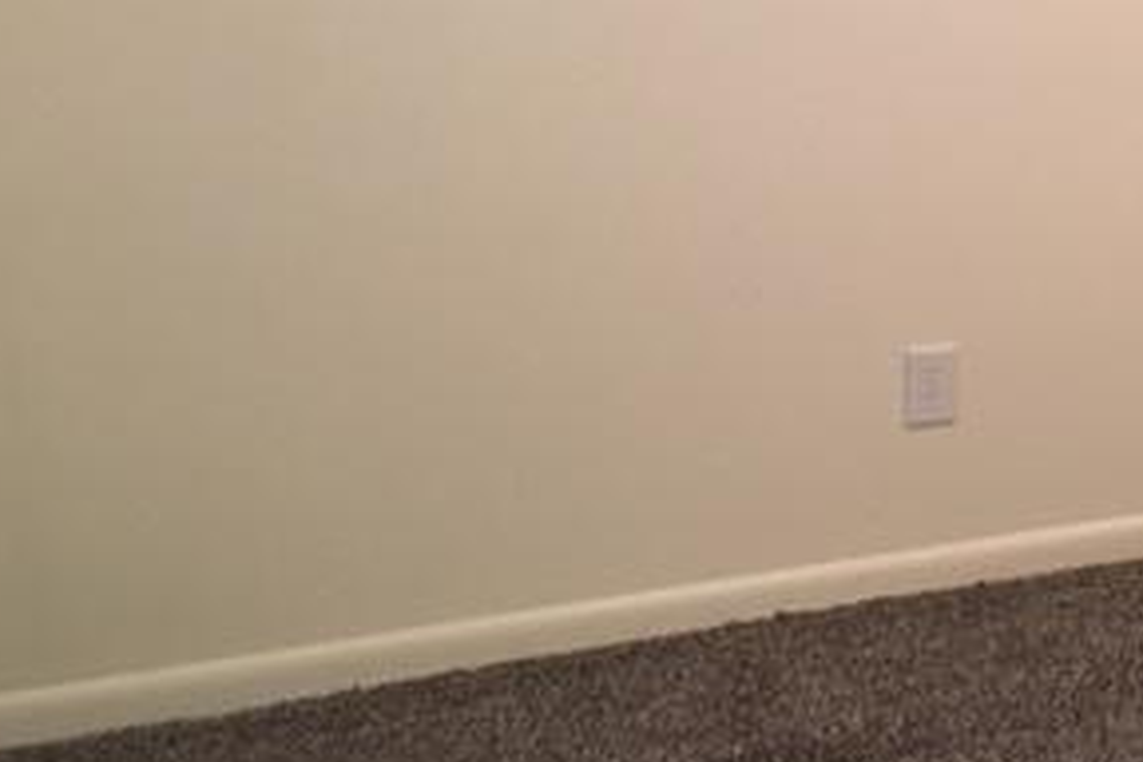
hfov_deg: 28.6
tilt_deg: -11.0
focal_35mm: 67
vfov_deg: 19.9
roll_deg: +0.0
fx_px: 2127
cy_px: 56
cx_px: 1080
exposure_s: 1/17
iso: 200
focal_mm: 4.15
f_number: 2.2
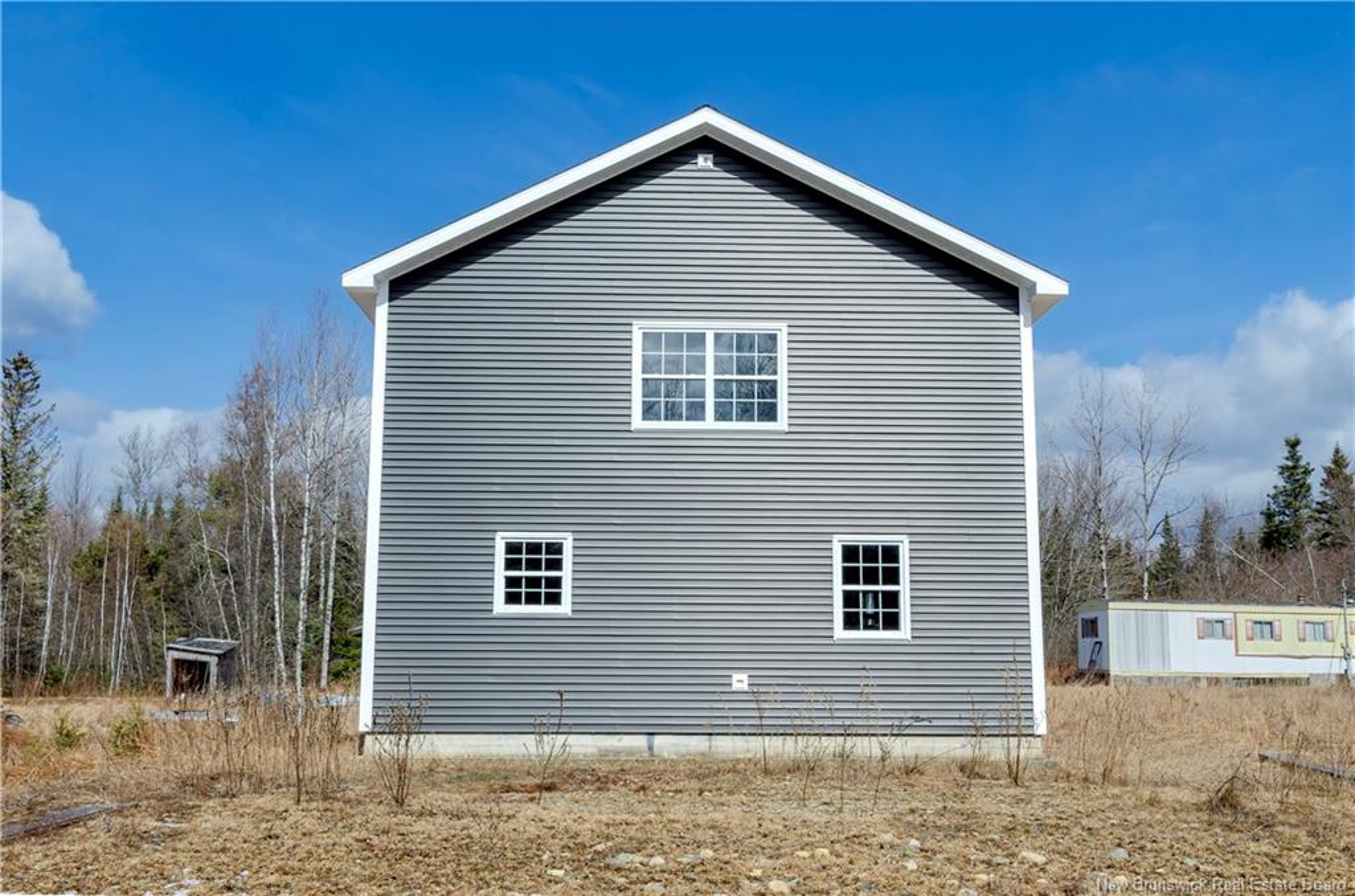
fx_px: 1351
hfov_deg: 53.3
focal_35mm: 36
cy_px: 448
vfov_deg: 36.7
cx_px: 678
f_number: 10
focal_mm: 24
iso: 160
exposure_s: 1/320
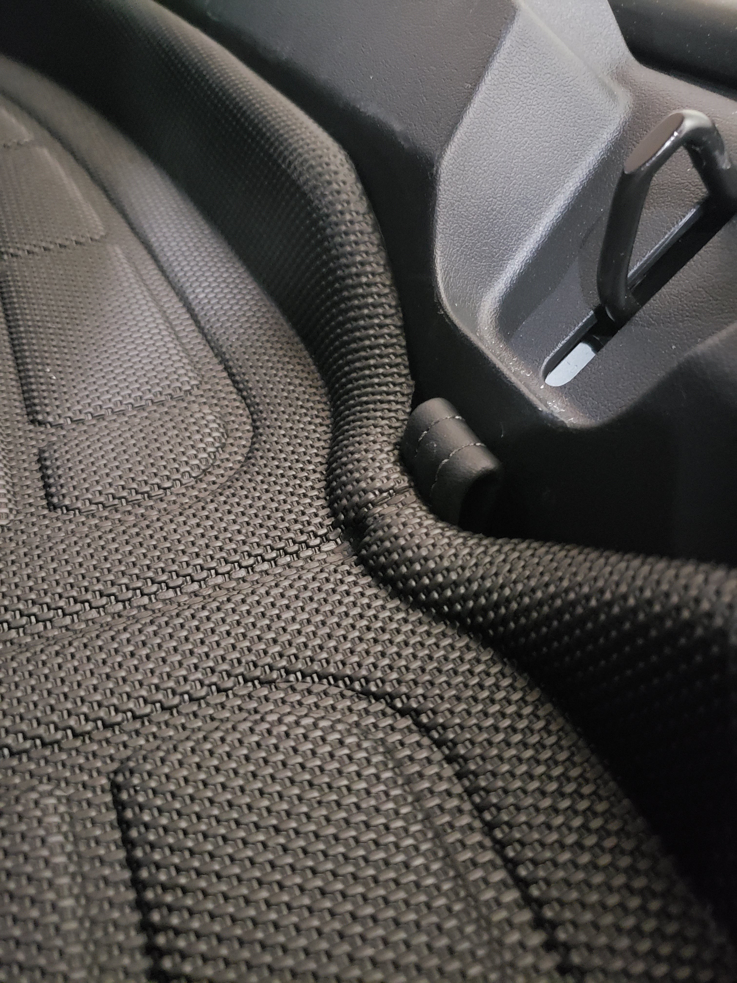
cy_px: 492
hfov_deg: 53.1
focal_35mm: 26
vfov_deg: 67.3
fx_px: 738
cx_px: 368
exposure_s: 1/9
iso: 1250
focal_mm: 4.3
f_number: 1.5
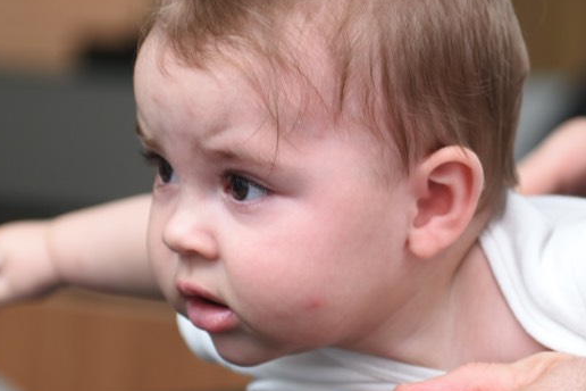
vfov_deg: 7.2
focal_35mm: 190
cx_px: 346
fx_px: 3093
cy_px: 152
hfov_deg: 10.8
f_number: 2.8
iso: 500
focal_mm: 70
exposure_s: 1/200
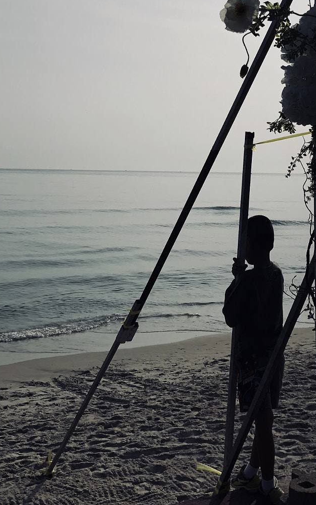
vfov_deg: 42.3
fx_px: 648
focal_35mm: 47
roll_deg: -0.1
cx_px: 214
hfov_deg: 27.2
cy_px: 186
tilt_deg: +0.1
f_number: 1.8
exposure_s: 1/8000
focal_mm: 3.99
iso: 25
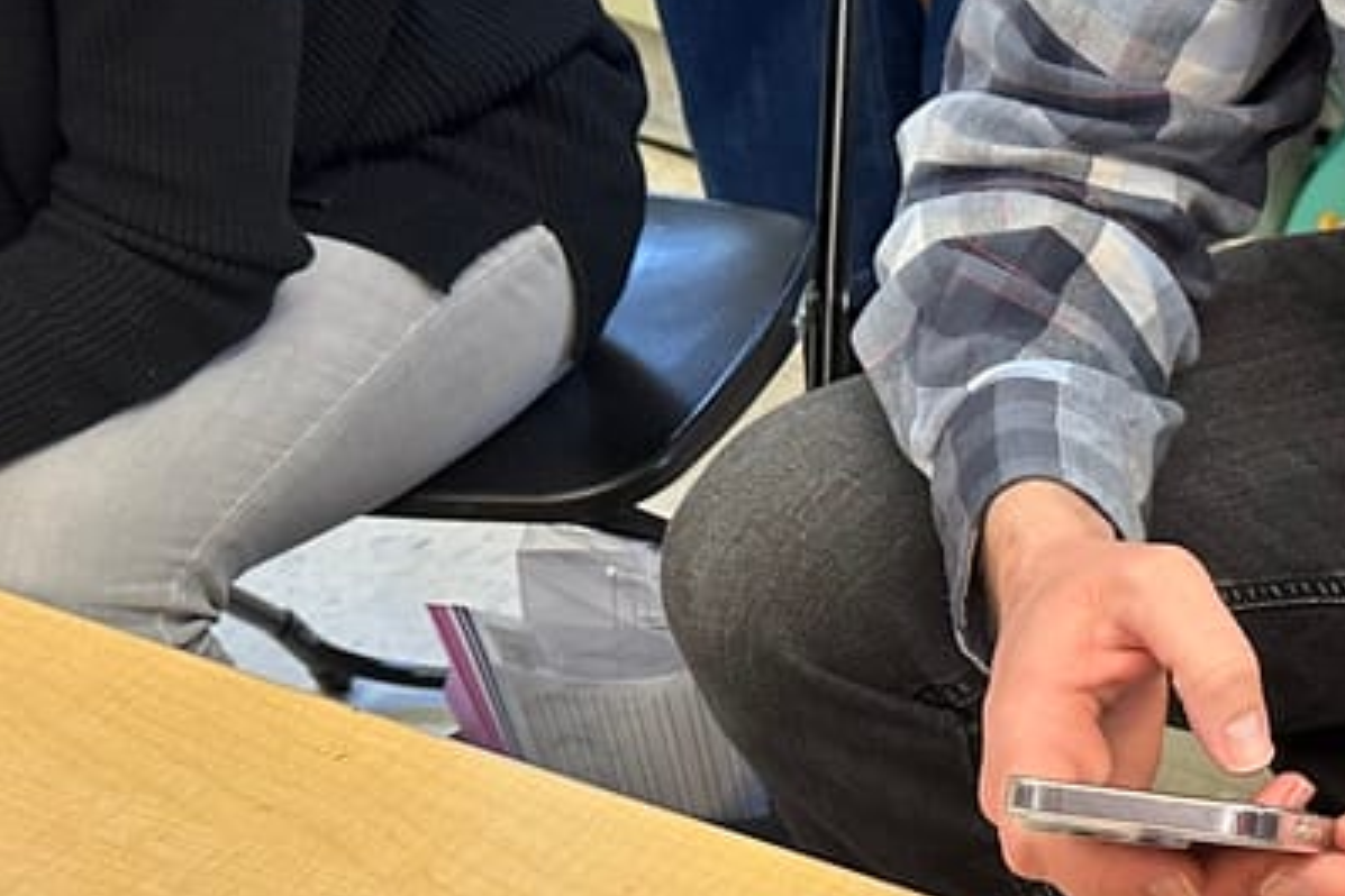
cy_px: 792
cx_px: 1291
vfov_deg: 16.8
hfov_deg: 24.4
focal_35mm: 80
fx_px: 2989
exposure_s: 1/120
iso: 200
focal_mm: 6.86
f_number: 1.78
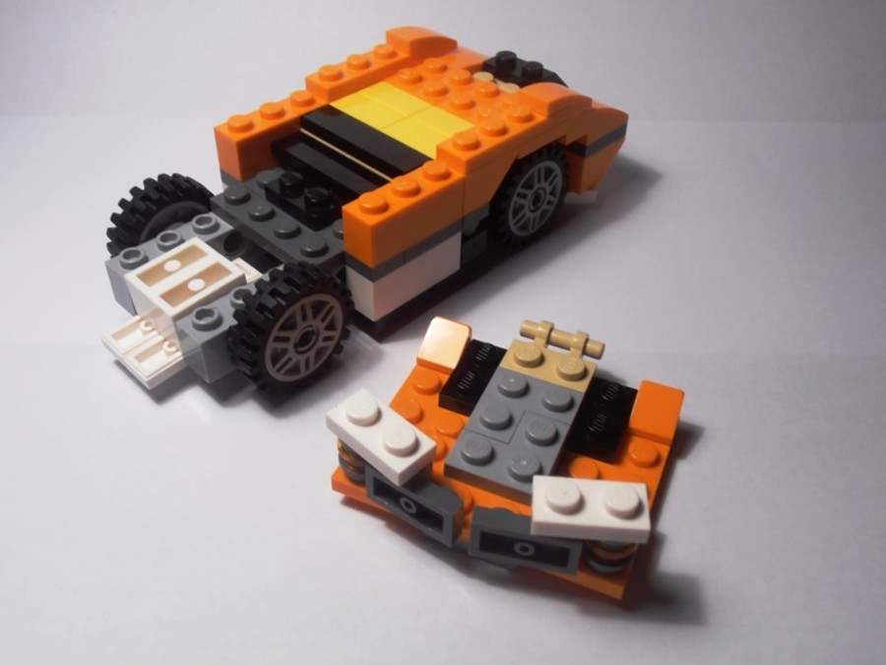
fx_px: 947
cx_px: 443
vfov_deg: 38.7
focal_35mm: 37
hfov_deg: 50.1
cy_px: 332
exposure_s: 1/50
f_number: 3.9
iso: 80
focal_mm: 6.61
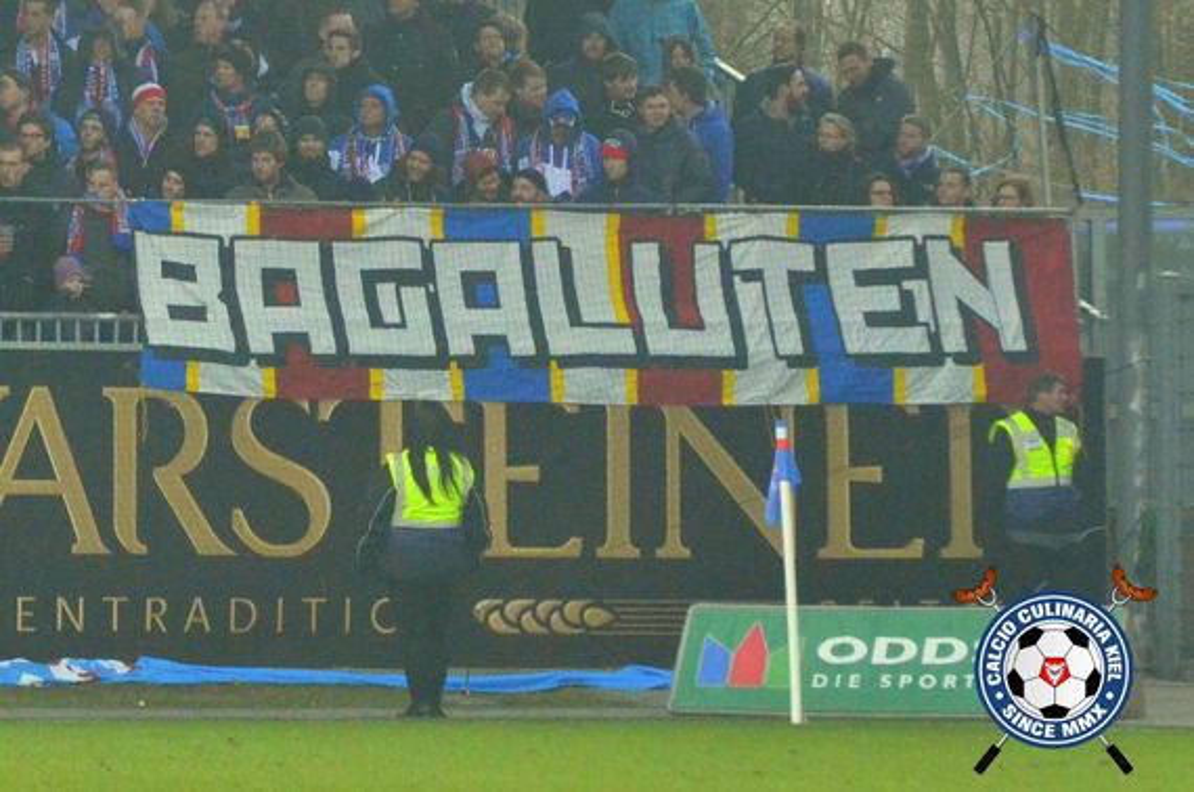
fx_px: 9933
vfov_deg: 4.6
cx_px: 597
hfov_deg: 6.9
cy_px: 396
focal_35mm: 300
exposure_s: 1/2000
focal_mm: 200
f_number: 8
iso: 5000
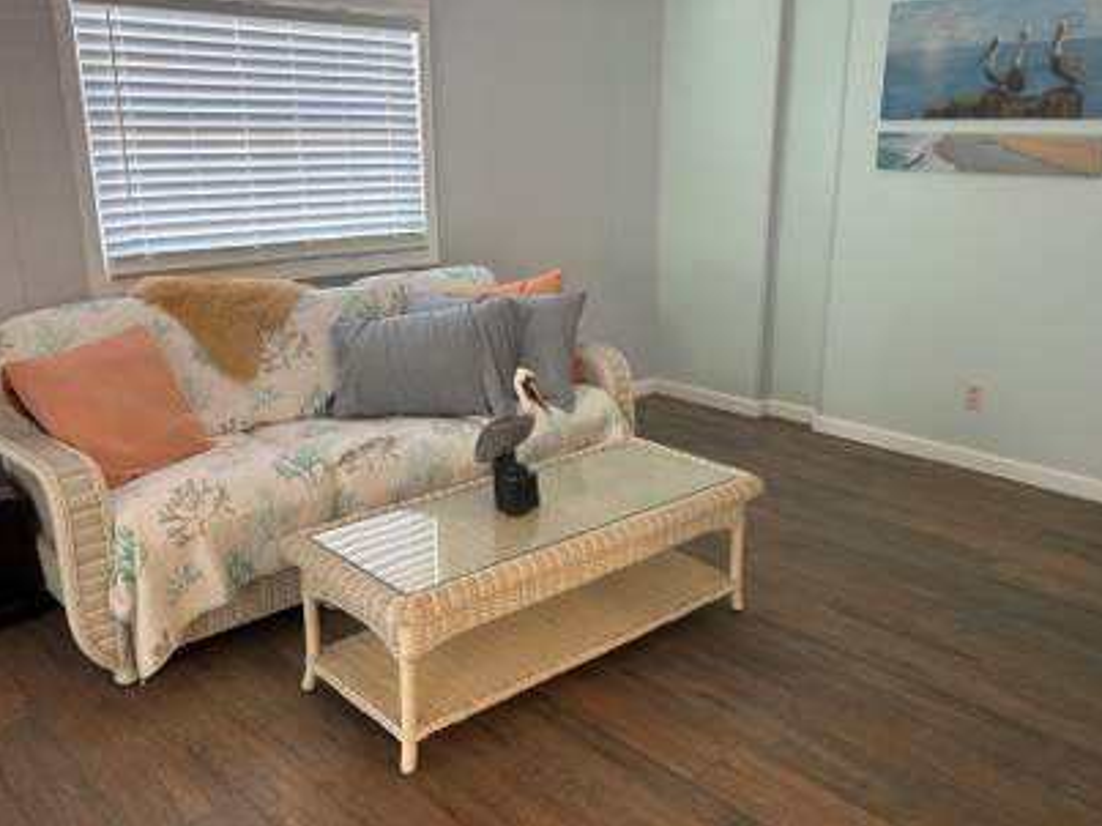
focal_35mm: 31
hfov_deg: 58.4
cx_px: 561
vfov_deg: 45.4
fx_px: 987
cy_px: 402
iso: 100
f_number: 1.5
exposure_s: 1/60
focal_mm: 5.7
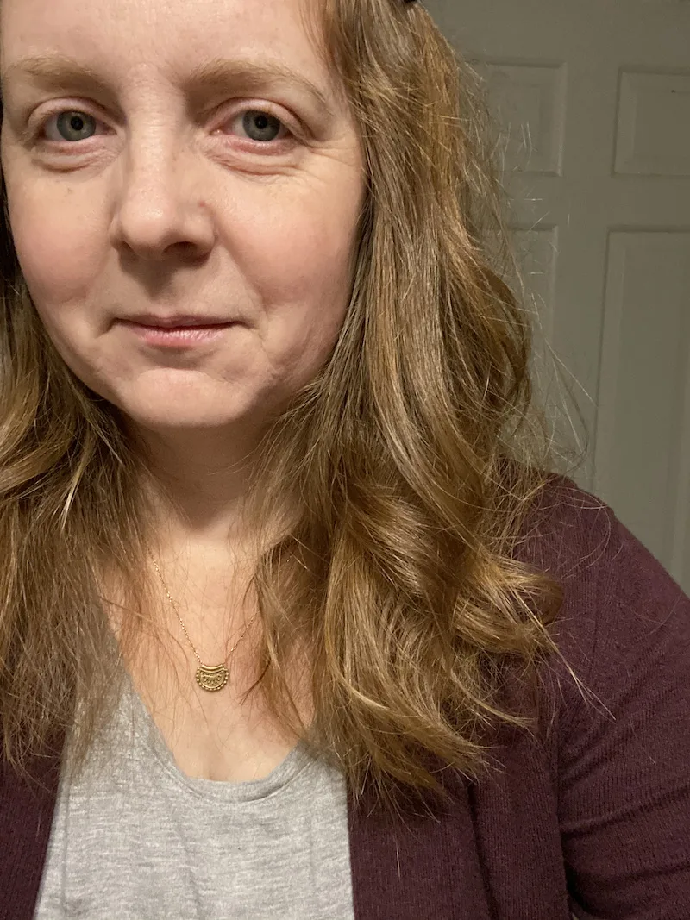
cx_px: 345
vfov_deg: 60.0
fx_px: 797
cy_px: 460
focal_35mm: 30
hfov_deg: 46.8
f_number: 2.2
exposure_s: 1/30
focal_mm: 2.71
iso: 400
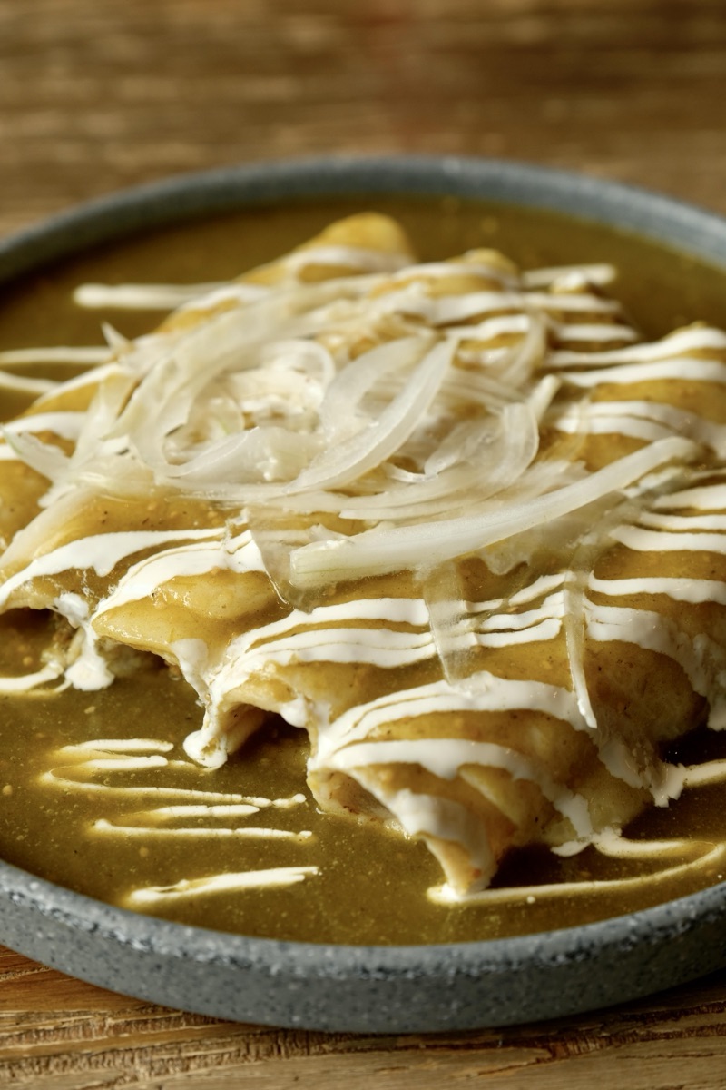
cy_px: 545
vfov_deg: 24.5
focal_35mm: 83
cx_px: 363
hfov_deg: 16.5
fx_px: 2511
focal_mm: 55
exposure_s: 1/125
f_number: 4.5
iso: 400
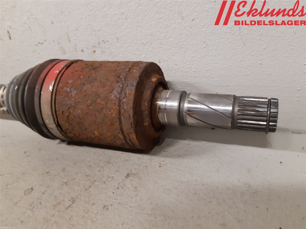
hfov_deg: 67.3
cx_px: 153
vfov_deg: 53.1
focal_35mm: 26
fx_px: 230
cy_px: 114
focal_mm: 3.93
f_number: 1.7
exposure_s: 1/33
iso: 250
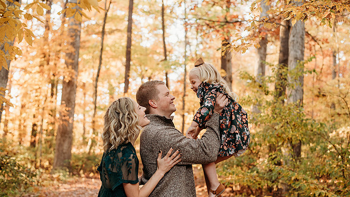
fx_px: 492
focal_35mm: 53
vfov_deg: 22.6
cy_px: 113
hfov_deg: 39.2
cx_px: 177
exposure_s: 1/160
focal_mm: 50
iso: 800
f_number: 2.8
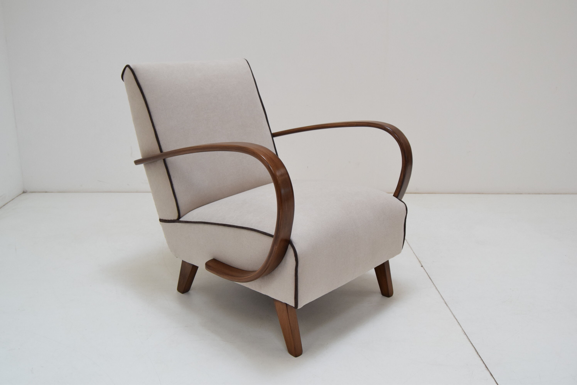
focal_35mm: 34
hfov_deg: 55.1
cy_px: 192
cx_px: 288
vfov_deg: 38.4
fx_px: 553
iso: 1600
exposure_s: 1/200
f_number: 7.1
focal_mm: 23
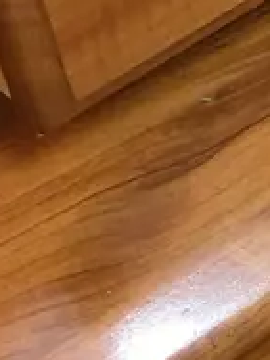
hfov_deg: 8.3
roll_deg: -4.6
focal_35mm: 158
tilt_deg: -43.8
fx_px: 1643
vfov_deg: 12.5
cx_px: 724
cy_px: 153
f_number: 2.2
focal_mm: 4.15
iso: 64
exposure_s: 1/17
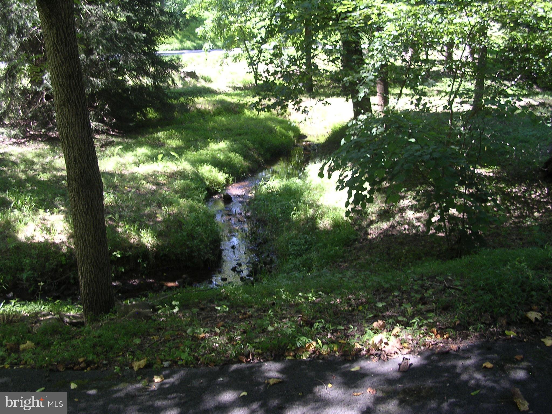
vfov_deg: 37.7
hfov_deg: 49.0
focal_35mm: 38
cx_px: 276
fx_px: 606
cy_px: 207
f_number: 2.8
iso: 100
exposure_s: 1/60.8
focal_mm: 5.8
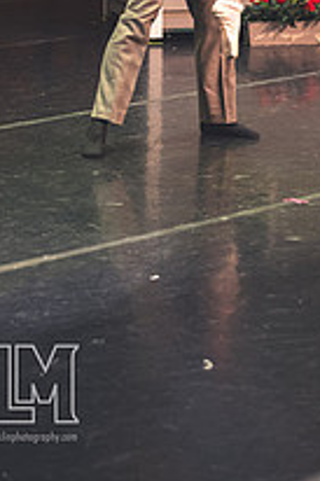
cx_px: 234
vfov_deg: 13.3
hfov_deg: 8.9
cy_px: 0
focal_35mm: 153
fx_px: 2043
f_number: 2.8
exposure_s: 1/250
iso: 2200
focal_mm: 70
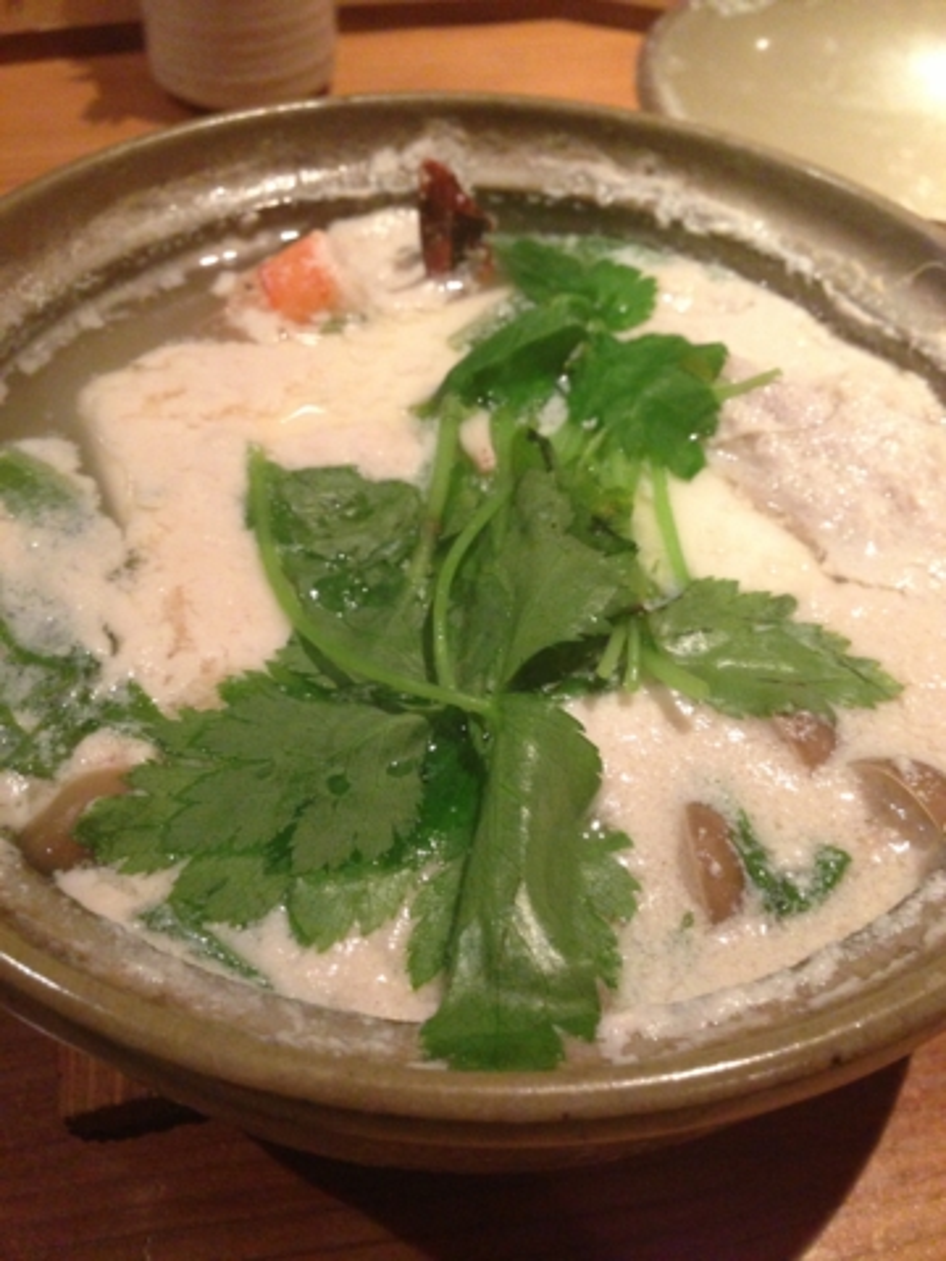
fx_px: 1202
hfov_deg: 42.9
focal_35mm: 33
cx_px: 473
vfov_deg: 55.4
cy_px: 630
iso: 400
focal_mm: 4.13
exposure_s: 1/20
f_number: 2.4
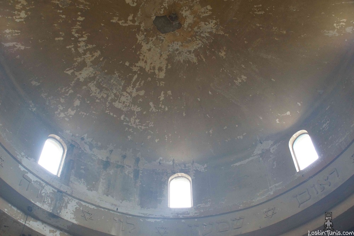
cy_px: 118
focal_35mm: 42
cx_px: 177
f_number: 4
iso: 1000
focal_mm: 28
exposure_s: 1/60
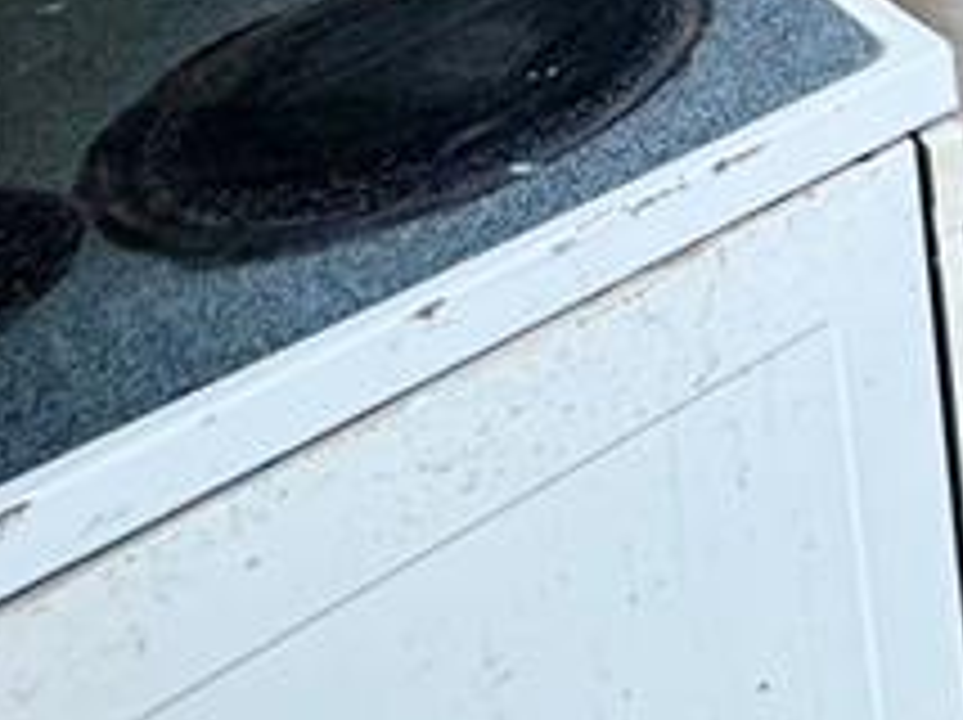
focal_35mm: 67
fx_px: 1862
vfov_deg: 16.9
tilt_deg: -12.0
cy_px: -680
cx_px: 1692
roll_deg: +0.5
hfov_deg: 20.9
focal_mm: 2.22
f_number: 2.2
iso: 250
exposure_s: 1/120
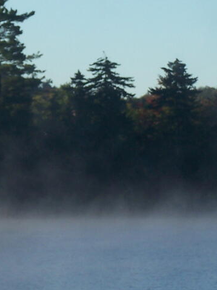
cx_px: -32
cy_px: 118
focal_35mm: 335
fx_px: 2799
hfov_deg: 4.4
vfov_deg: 5.9
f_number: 3.2
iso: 80
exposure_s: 1/800
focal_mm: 19.4
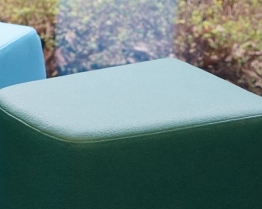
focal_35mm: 161
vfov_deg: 9.6
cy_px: 168
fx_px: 1248
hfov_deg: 11.6
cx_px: -95
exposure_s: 1/160
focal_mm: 42
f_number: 4
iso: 1000
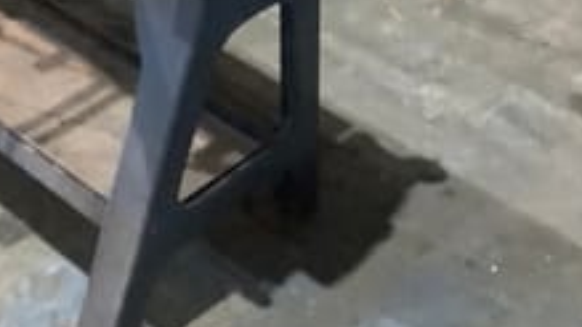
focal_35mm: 77
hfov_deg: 26.5
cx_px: 45
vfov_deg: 15.1
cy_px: -76
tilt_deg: -28.5
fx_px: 1188
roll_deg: +0.3
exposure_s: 1/25
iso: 640
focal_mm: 3.3
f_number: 2.4
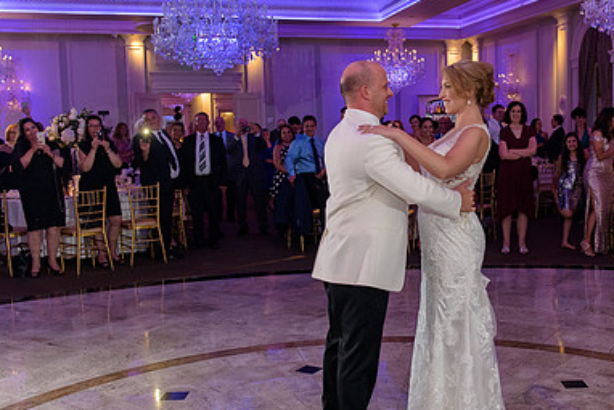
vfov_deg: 30.5
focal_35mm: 44
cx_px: 405
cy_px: 203
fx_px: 751
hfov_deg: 43.9
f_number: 3.2
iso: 1600
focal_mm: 29
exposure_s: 1/125
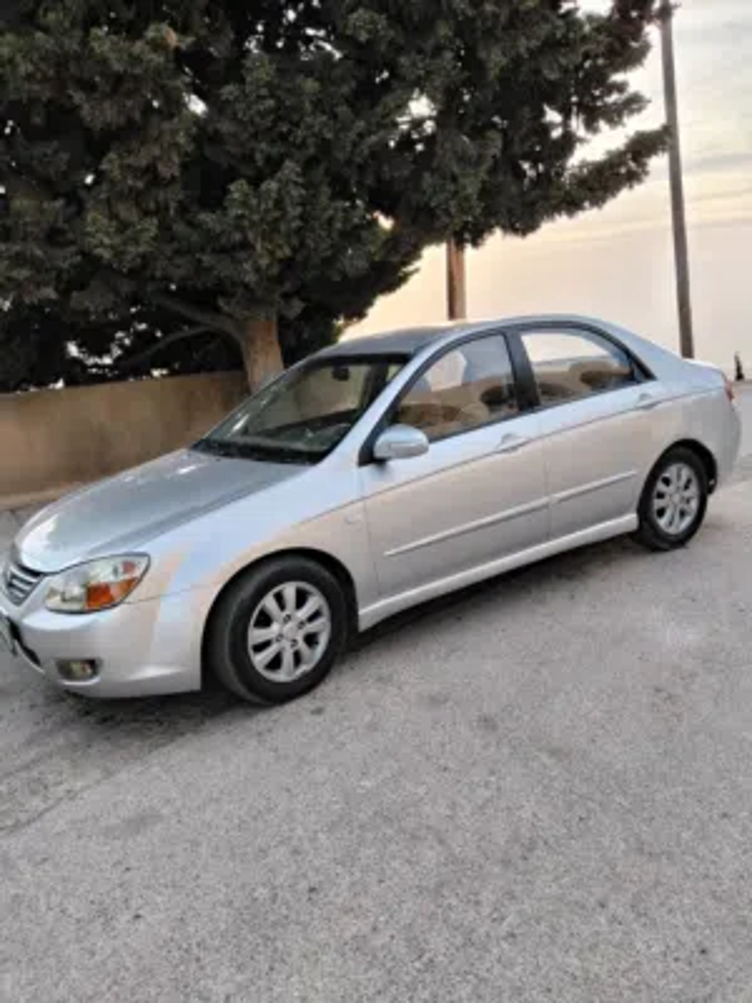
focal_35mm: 27
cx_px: 376
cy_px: 502
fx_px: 782
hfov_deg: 51.4
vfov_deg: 65.3
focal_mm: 4.05
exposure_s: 1/100
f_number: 1.8
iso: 128
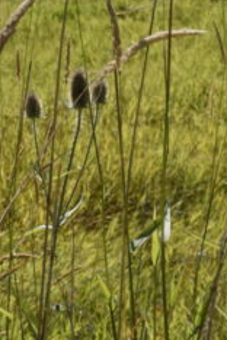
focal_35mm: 175
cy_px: 131
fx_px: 1655
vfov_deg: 11.7
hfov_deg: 7.7
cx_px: -143
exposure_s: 1/320
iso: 160
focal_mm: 40
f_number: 9
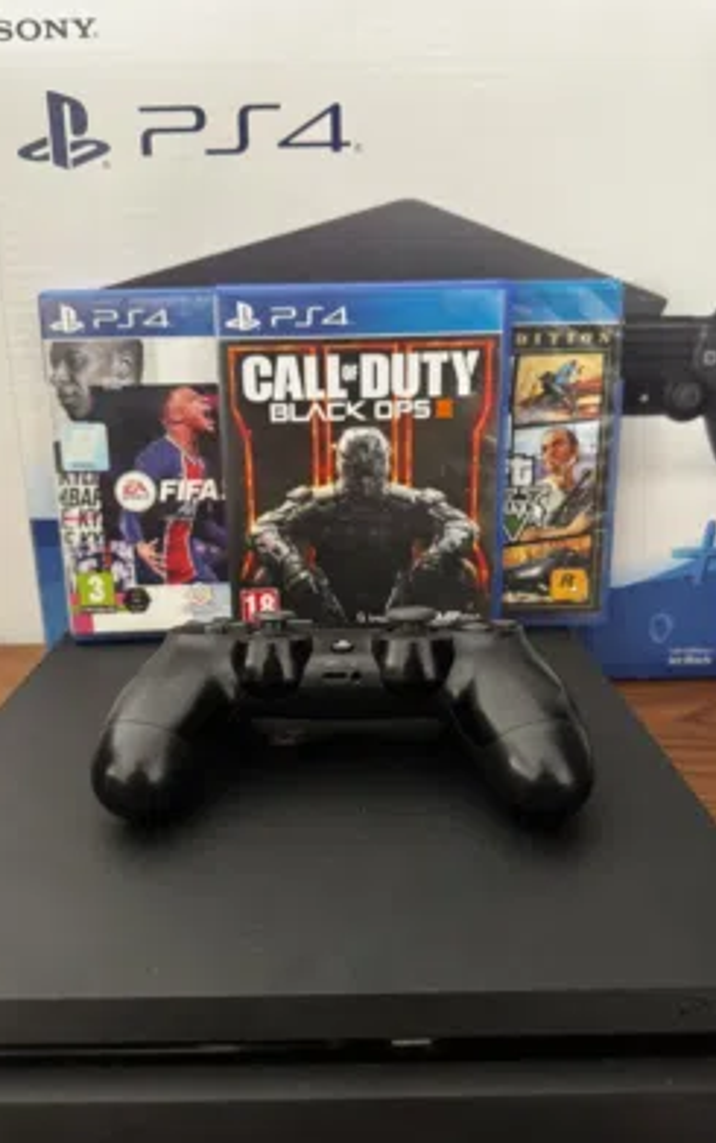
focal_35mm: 26
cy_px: 582
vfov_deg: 70.4
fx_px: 810
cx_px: 339
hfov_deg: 47.7
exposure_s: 1/58
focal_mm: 6.76
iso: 800
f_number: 1.78
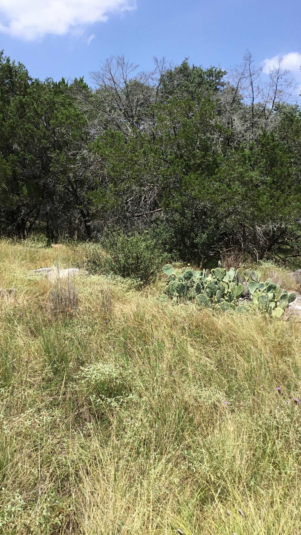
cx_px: 148
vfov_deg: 58.0
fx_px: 483
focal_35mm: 34
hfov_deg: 34.6
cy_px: 268
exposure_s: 1/1031
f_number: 2.4
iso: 25
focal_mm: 3.3
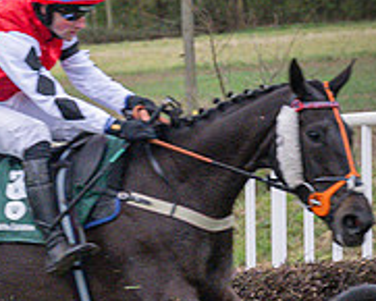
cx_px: -194
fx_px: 5077
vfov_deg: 3.4
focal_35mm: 456
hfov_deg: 4.2
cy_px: 252
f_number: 4
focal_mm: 70
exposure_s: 1/1000
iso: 1600
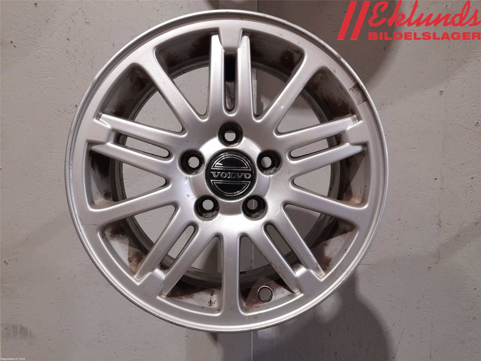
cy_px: 180
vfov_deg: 54.9
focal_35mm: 25
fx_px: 347
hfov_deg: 69.4
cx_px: 240
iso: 200
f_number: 2
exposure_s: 1/50
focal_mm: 4.6
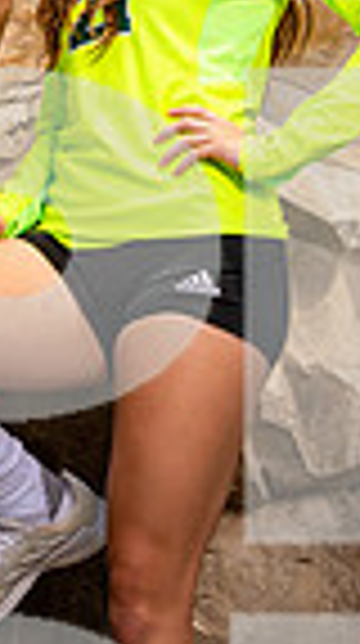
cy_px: 308
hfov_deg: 9.4
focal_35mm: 119
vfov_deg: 18.0
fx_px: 2028
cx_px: -382
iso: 100
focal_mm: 28
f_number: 6.3
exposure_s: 1/320
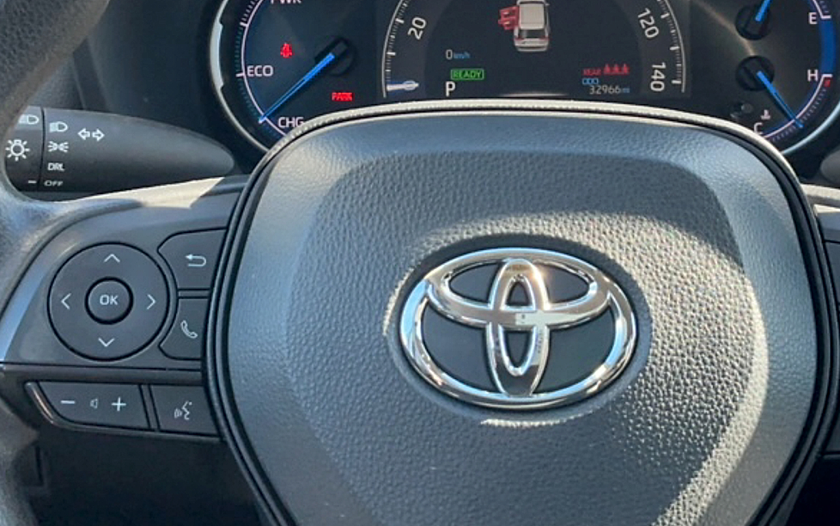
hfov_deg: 38.8
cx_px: 486
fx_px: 1191
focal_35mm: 52
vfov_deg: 24.5
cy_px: 115
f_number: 1.8
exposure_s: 1/120
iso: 64
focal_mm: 3
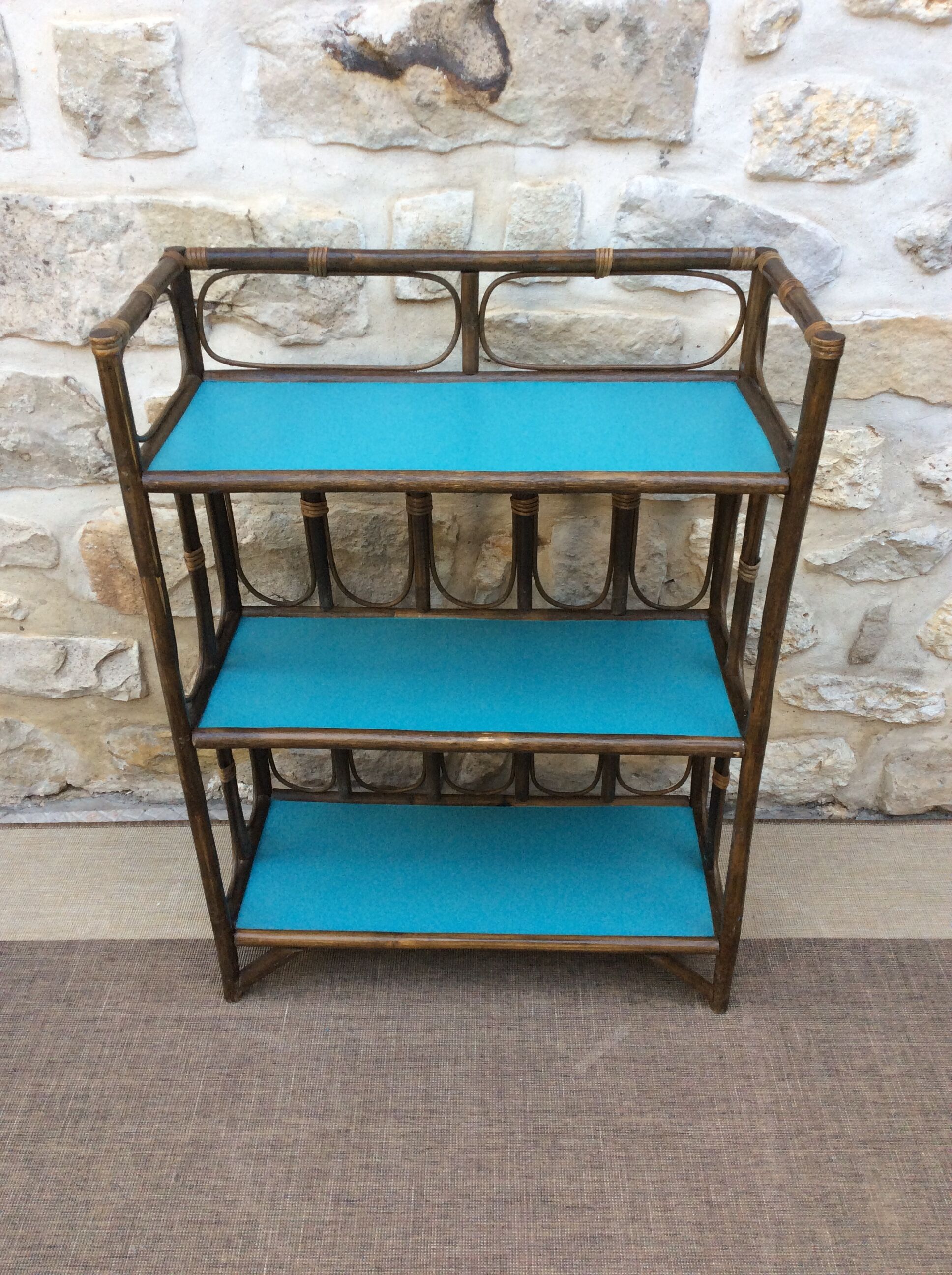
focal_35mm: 32
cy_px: 638
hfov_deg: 44.1
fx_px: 1177
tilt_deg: -32.9
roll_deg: -0.4
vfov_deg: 56.9
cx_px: 476
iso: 50
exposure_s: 1/100
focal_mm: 3.3
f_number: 2.4
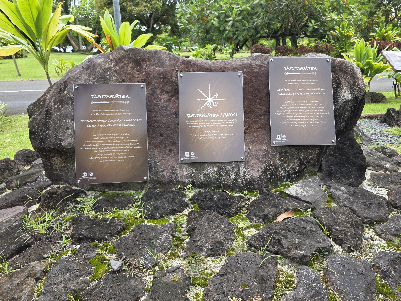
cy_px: 153
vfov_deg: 53.1
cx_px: 215
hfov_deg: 67.2
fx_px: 301
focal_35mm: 26
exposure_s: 1/359
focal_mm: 6.3
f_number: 1.7
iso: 25
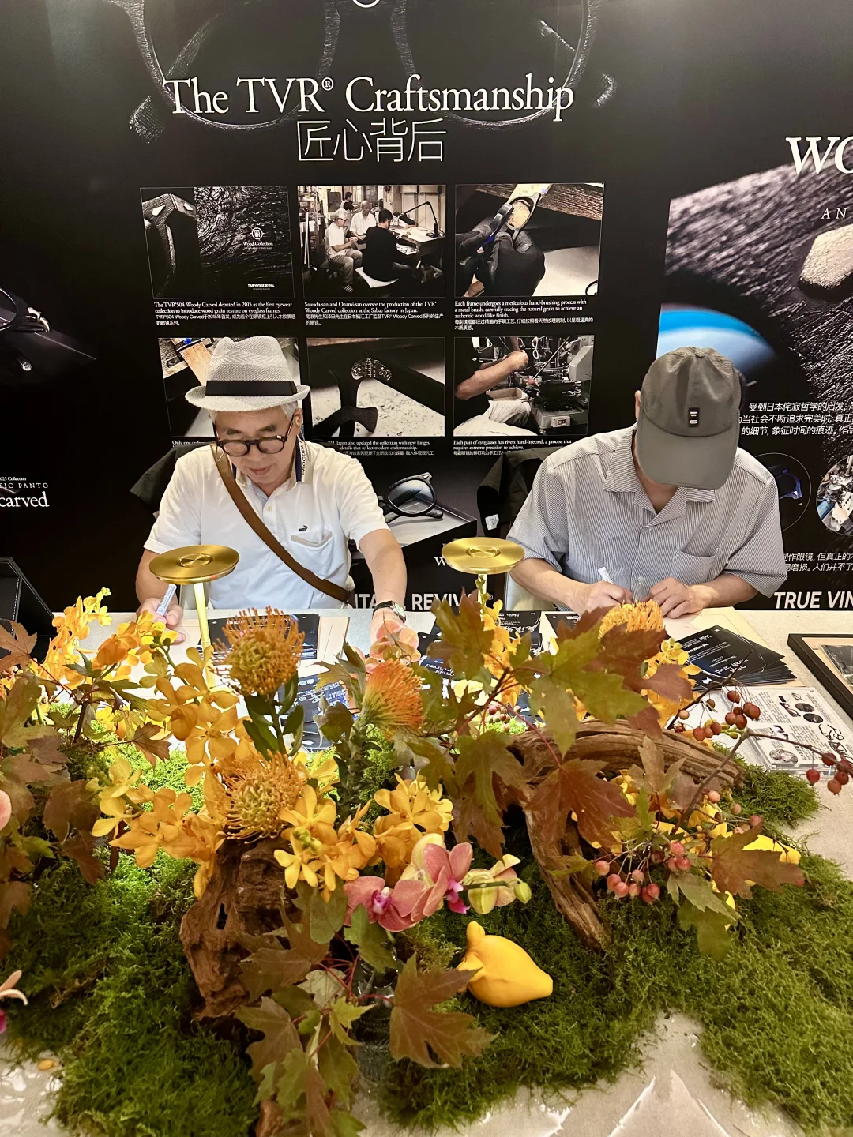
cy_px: 568
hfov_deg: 56.8
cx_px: 426
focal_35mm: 24
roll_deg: +0.5
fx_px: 789
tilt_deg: -21.5
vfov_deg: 71.6
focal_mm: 6.86
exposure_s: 1/50
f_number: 1.78
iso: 500
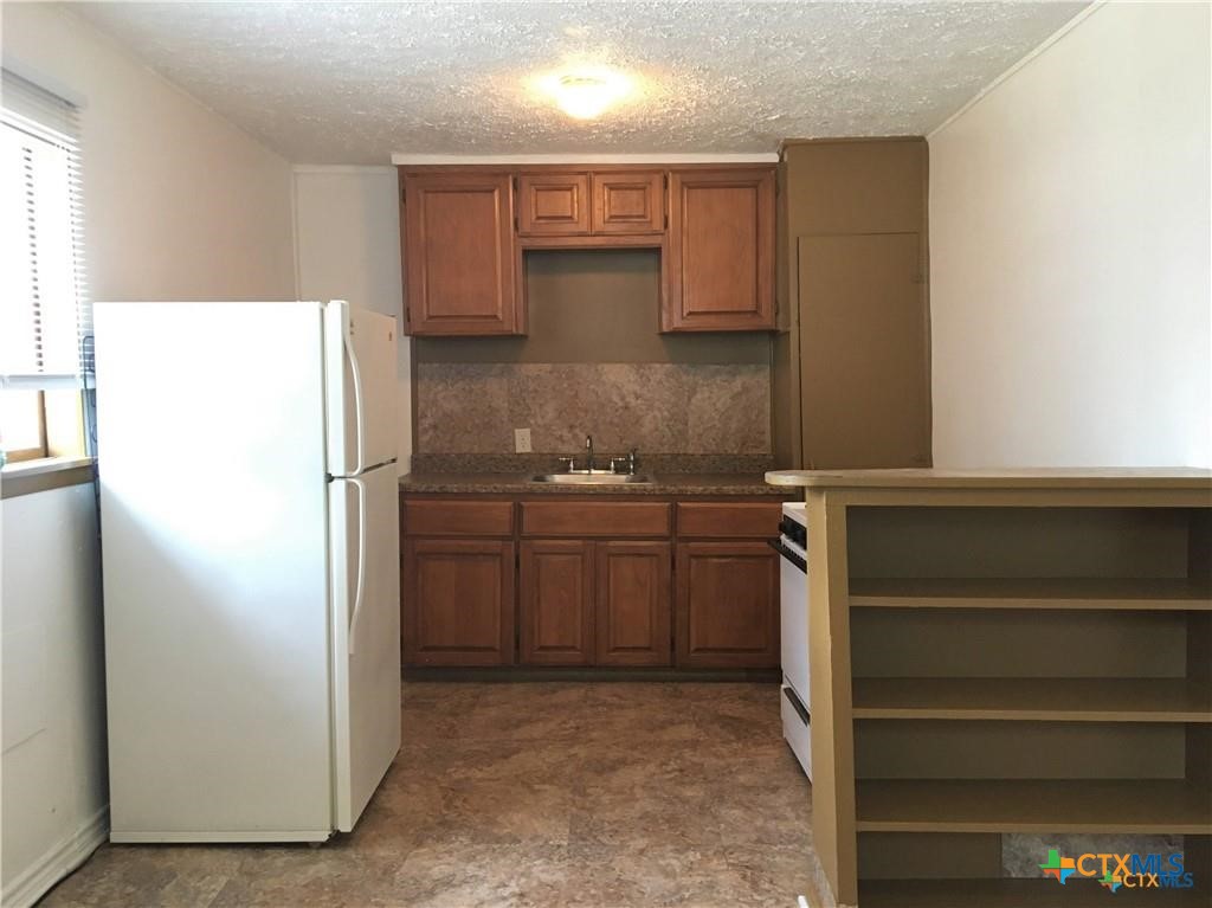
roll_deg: -1.2
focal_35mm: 29
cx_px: 606
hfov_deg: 61.7
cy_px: 454
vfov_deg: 48.2
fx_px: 1015
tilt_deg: -3.3
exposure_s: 1/24
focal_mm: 4.15
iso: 200
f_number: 2.2
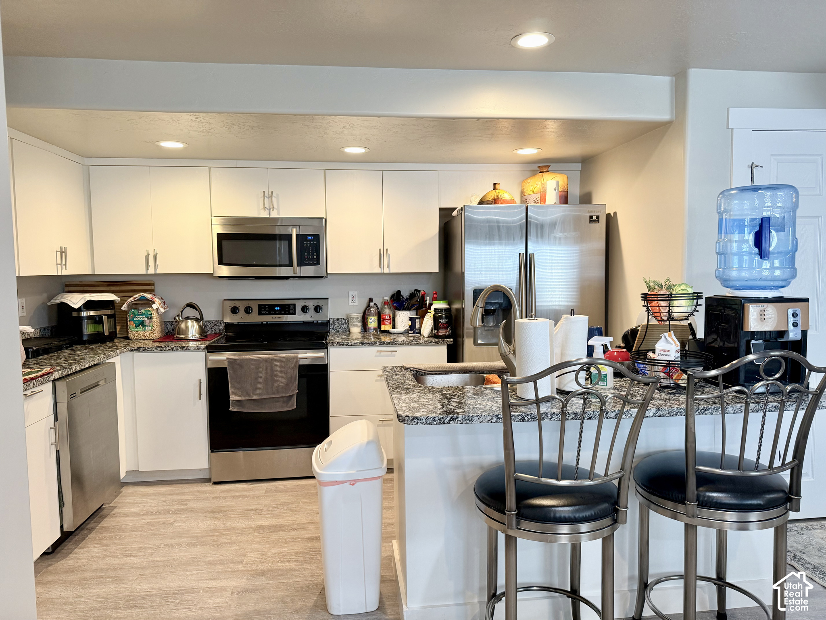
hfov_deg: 71.6
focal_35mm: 24
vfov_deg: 56.8
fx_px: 573
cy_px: 310
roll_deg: +0.7
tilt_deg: -5.2
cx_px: 413
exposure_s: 1/120
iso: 200
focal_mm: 6.76
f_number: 1.78
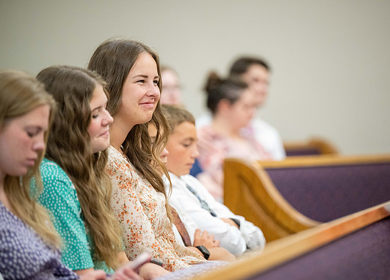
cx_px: 210
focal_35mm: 200
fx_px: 2220
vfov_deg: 7.2
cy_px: 140
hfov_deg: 10.0
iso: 3200
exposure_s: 1/320
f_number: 2.8
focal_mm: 190
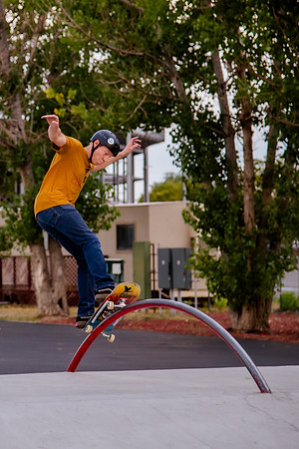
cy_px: 205
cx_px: 23
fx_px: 1932
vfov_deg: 13.2
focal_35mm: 155
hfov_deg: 8.8
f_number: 4
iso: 2500
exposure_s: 1/640
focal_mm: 95
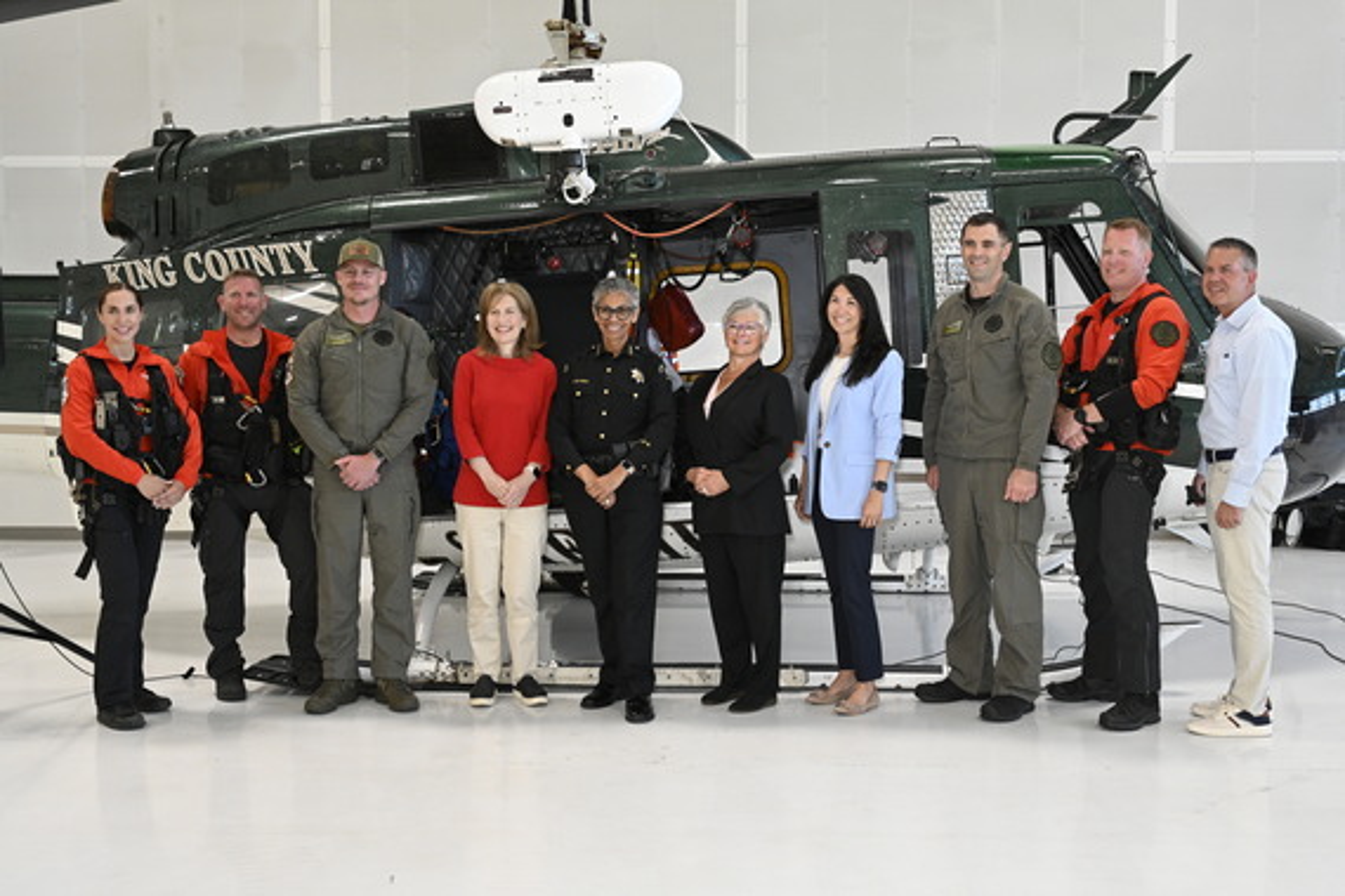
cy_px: 448
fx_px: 1532
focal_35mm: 41
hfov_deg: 47.4
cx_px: 672
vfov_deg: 32.6
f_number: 6.3
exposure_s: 1/160
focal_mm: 41
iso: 1600
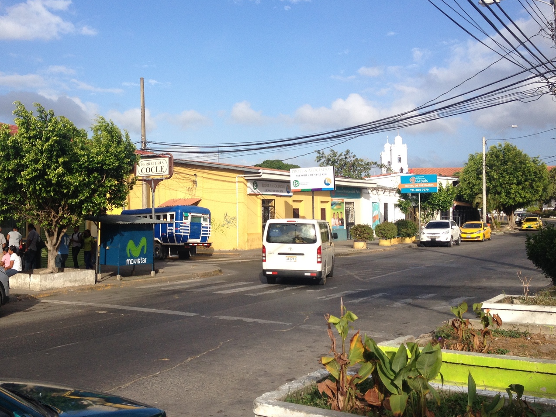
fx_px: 707
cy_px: 182
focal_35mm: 44
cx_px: 215
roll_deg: +1.3
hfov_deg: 42.7
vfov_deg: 32.8
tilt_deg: -0.3
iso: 50
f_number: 2.4
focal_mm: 4.28
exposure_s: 1/1623
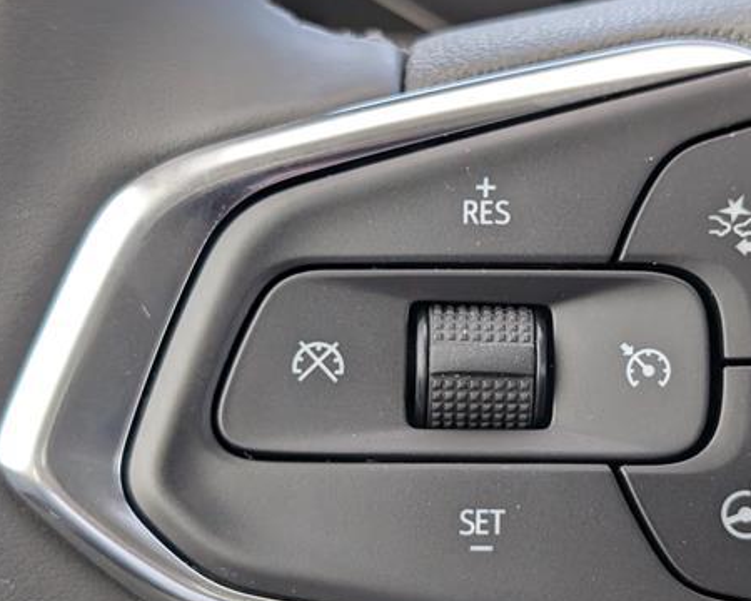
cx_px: 497
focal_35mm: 68
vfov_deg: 22.4
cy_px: 381
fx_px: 1511
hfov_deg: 27.7
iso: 548
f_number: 1.68
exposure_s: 1/1429
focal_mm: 6.9
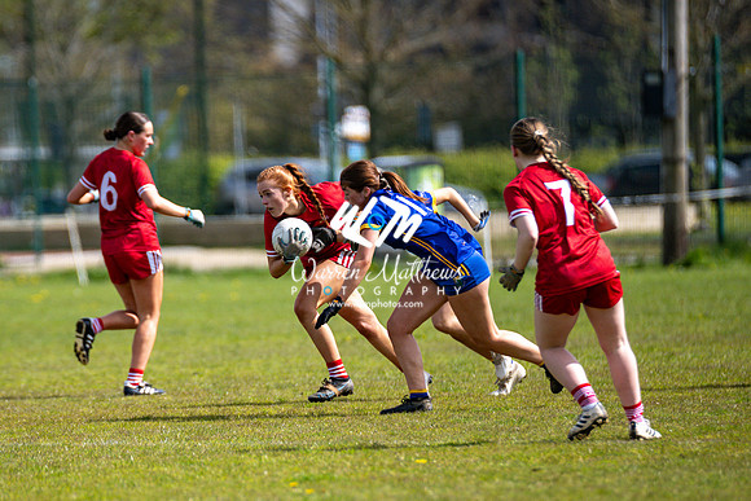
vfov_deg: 2.8
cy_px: 367
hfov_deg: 4.2
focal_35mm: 491
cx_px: 246
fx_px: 10251
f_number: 2.8
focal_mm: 300
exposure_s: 1/6400
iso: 280
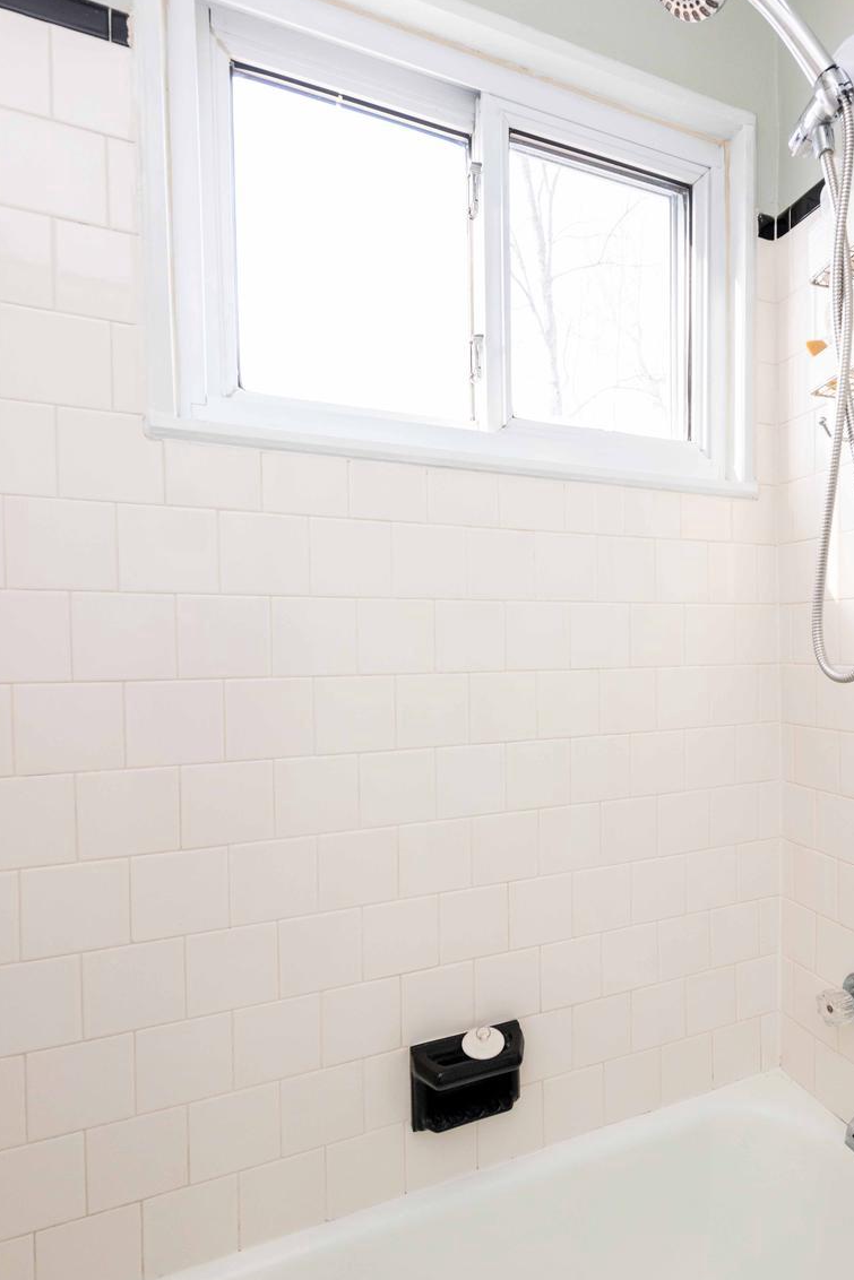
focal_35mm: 19
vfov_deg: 86.9
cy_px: 656
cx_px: 572
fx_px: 676
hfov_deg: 62.9
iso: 640
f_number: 5.6
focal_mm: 14
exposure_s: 1/125
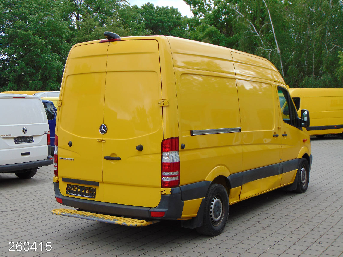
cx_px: 172
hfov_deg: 38.2
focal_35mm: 50
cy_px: 128
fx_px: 495
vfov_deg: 29.1
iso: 80
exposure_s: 1/250
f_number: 3.5
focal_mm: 9
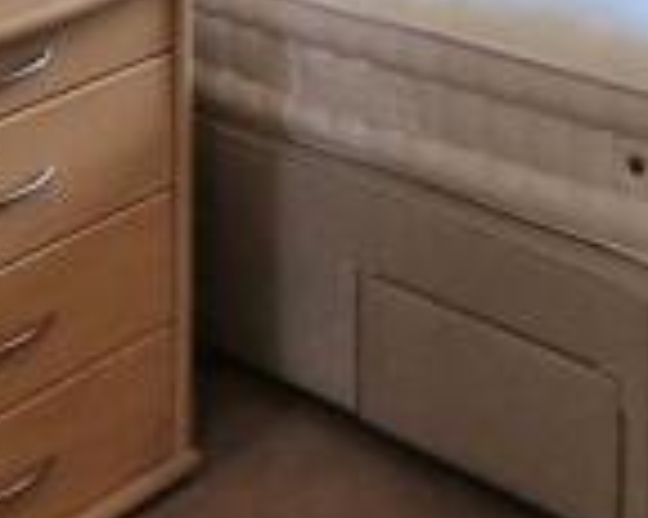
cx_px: 756
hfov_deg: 20.1
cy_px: -662
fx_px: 1725
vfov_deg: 13.4
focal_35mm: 90
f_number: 2.2
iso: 50
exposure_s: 1/50
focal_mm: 2.2
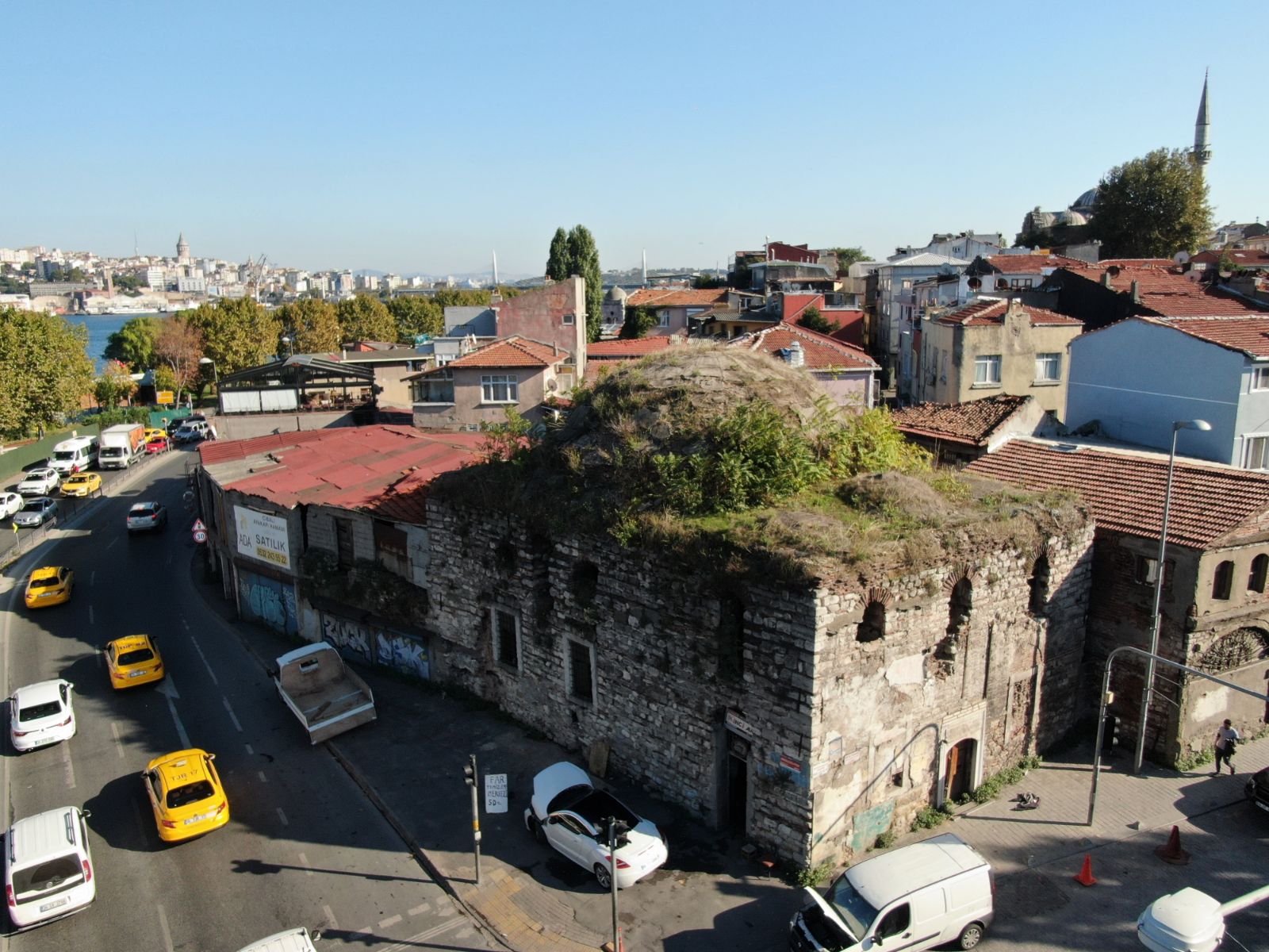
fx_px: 880
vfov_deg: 56.8
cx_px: 634
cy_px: 476
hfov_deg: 71.6
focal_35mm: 24
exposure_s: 1/500
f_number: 2.8
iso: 100
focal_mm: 4.39
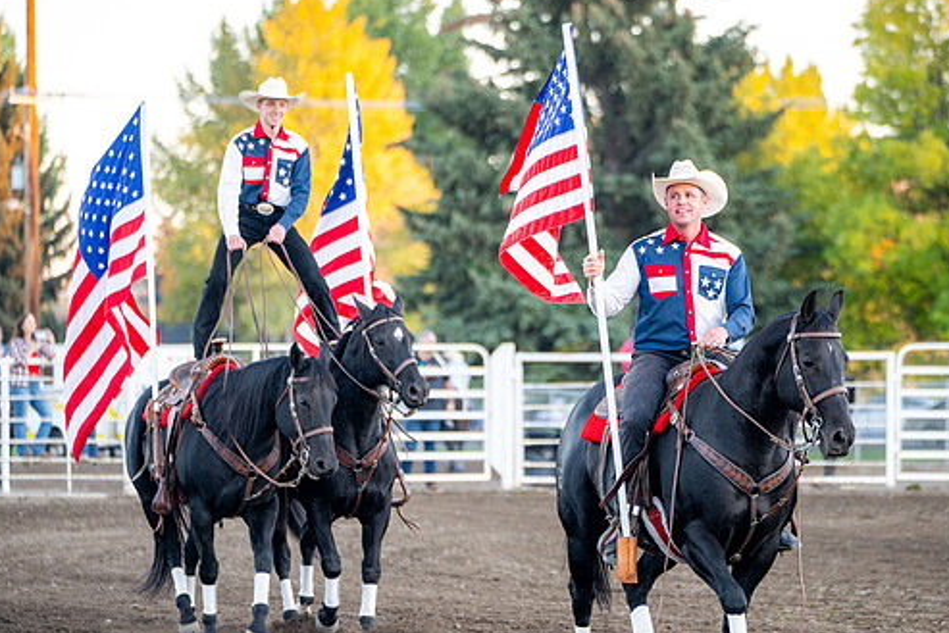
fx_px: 4562
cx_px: 568
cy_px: 355
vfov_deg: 7.9
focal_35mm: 173
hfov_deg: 11.9
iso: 1600
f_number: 2.8
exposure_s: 1/500
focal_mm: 135
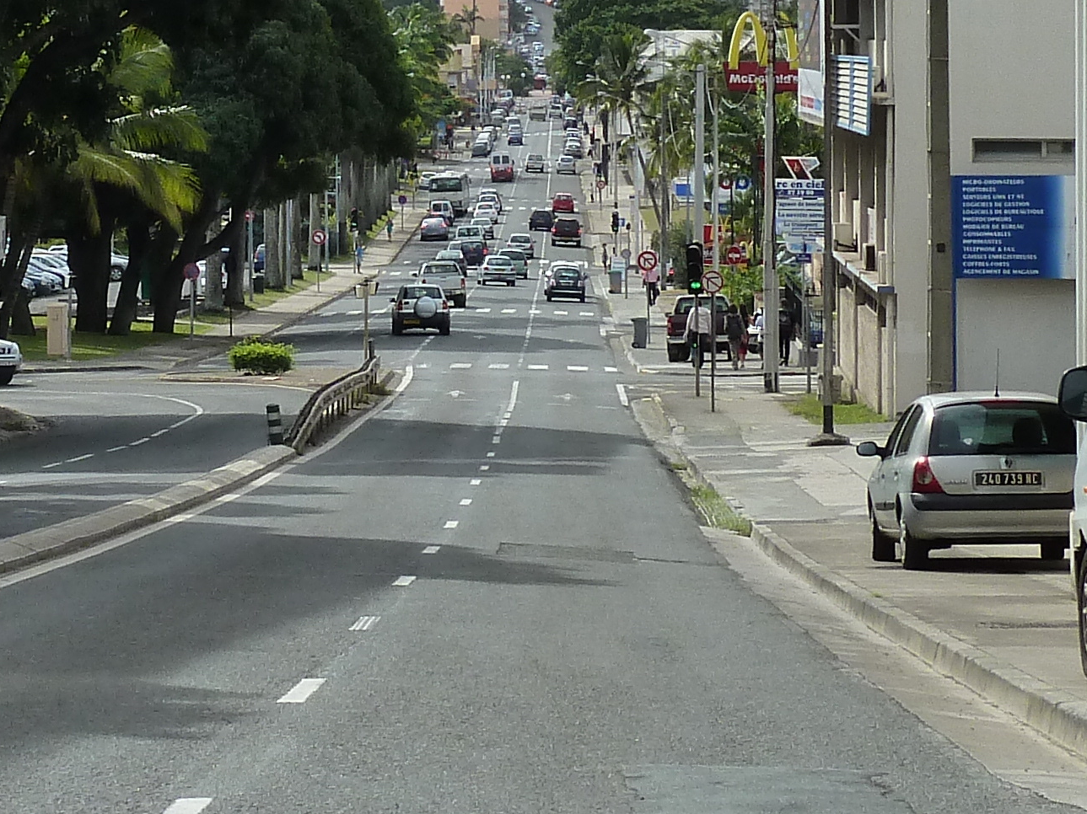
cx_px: 119
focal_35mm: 149
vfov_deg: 9.9
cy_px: -24
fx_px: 4678
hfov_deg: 13.1
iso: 125
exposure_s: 1/400
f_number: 4.5
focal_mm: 7.9
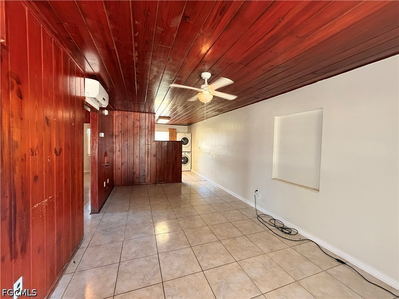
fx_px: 161
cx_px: 200
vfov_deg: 85.7
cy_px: 150
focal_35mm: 14
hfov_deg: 102.1
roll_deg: -1.1
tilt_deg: -2.6
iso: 640
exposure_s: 1/60
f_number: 2.2
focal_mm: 2.22
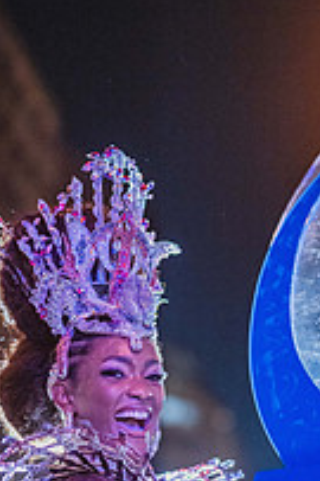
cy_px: 448
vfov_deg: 18.1
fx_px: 1482
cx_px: 277
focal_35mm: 111
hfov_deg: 12.2
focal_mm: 50
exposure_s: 1/250
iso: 6400
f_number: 1.2
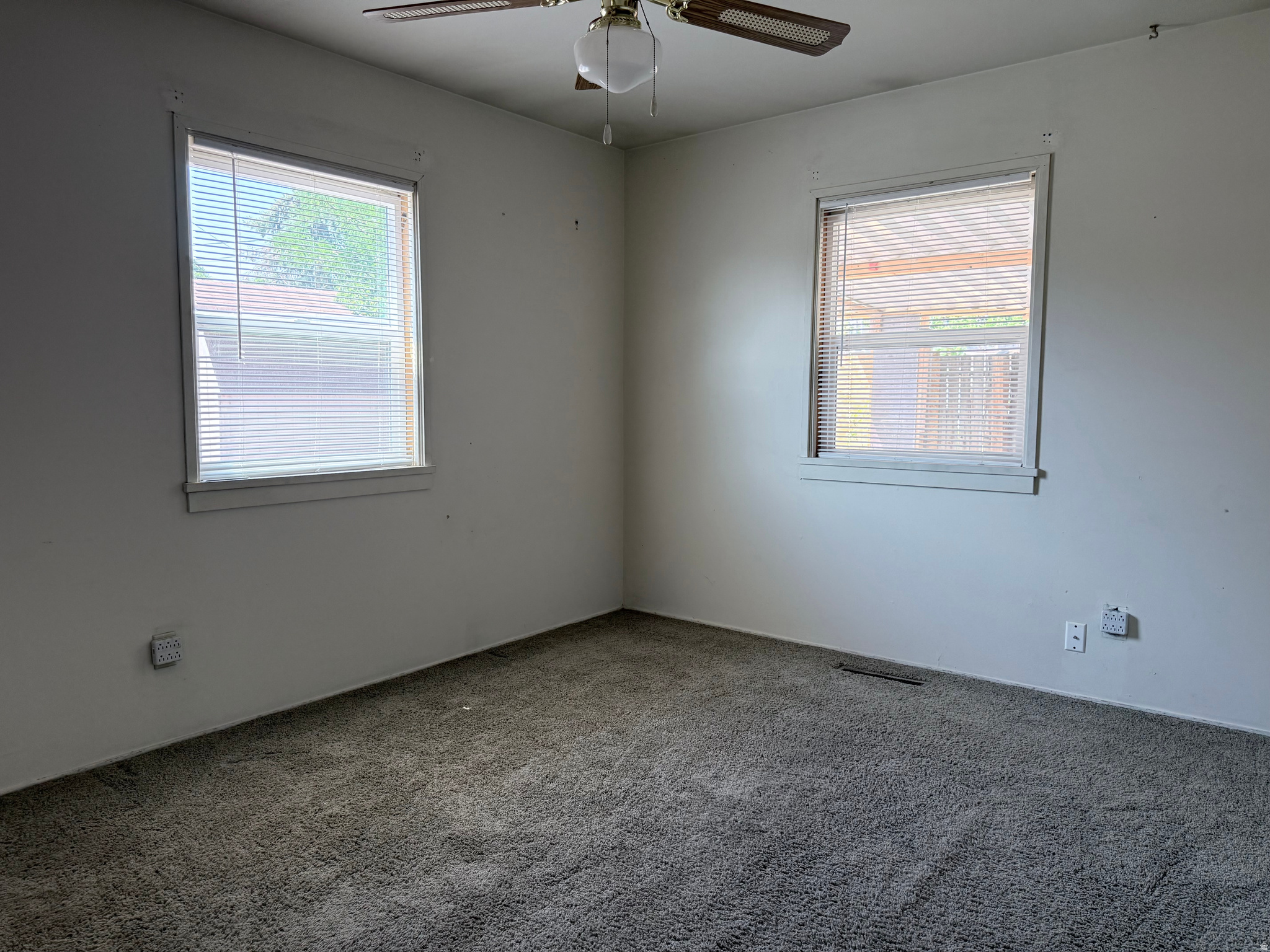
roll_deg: +0.2
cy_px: 476
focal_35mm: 24
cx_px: 635
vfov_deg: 56.8
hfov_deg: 71.6
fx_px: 881
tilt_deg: -3.5
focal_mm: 6.76
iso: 200
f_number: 1.78
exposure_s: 1/227
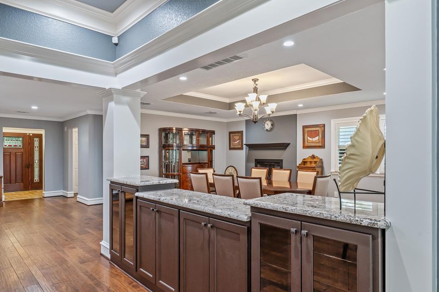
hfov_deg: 78.6
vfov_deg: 57.2
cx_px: 226
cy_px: 150
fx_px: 268
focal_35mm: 22
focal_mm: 21
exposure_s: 1/6
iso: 800
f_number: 8
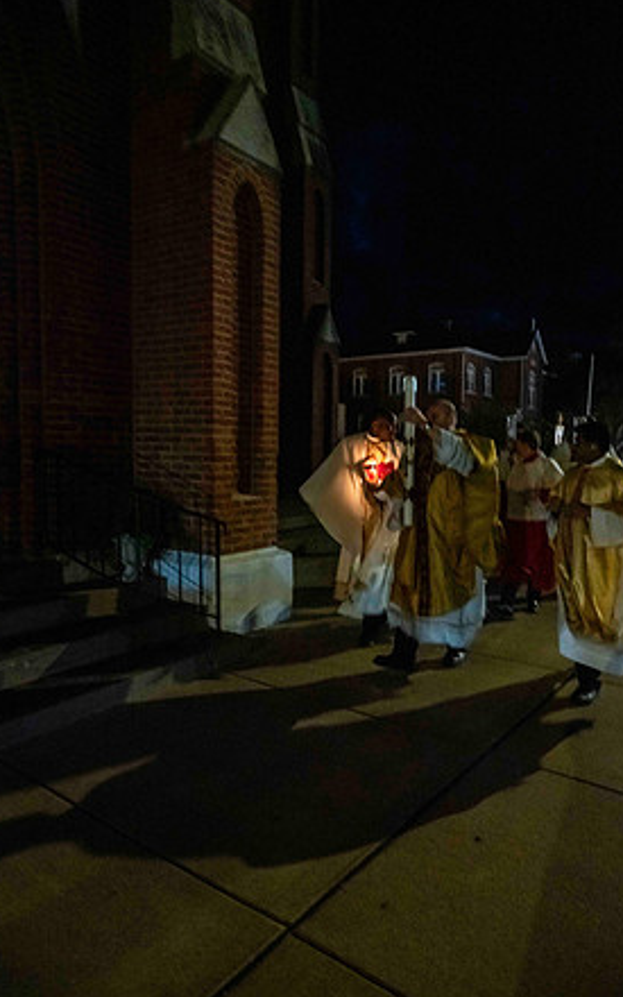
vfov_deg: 72.5
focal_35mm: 25
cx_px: 324
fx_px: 679
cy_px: 496
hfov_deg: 49.3
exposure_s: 1/40
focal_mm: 24
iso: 8000
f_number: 6.3
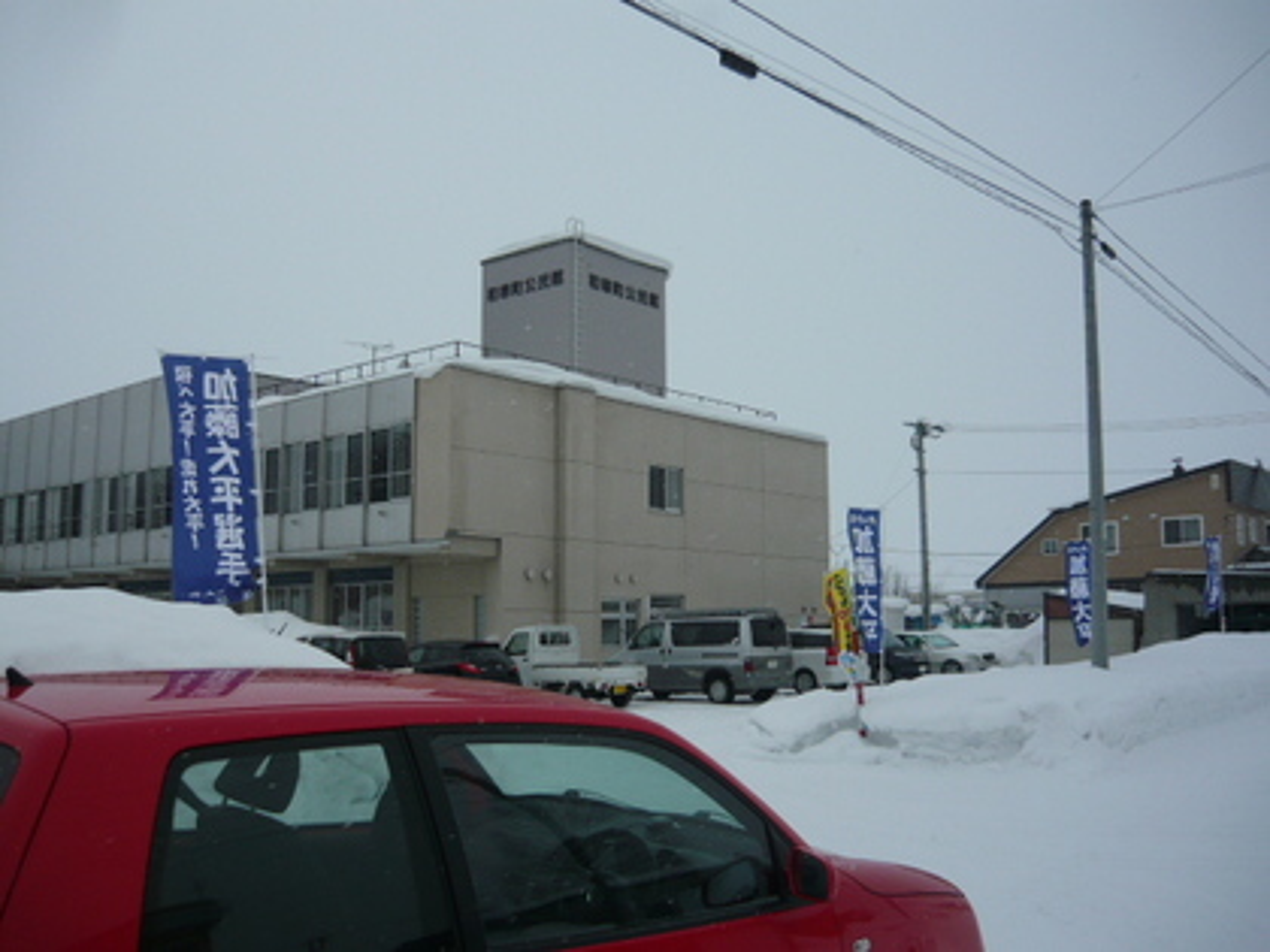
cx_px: 635
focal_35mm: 33
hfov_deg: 55.4
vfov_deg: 42.9
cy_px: 476
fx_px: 1211
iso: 100
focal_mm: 5.5
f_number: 8
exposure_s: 1/400
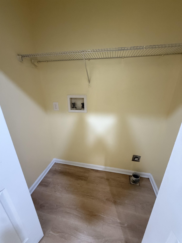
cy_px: 122
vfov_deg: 102.1
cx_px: 91
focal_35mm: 14
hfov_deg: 85.7
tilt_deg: -19.8
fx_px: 98
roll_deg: +1.0
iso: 400
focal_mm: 2.22
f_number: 2.2
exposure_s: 1/60
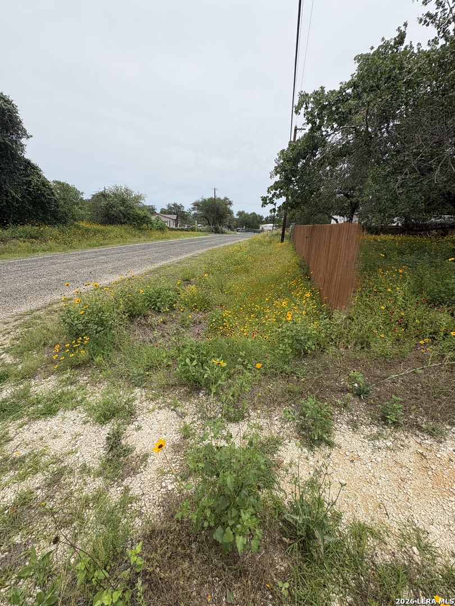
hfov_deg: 85.7
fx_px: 245
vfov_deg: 102.1
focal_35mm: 14
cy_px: 303
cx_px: 228
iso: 50
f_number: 2.2
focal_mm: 2.22
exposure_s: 1/1600
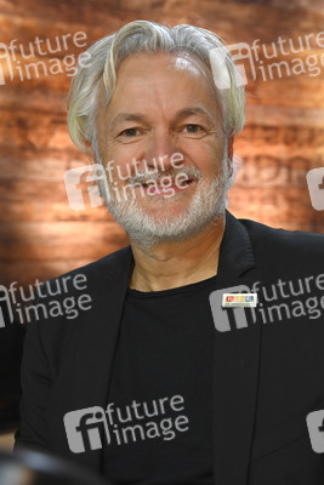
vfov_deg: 48.4
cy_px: 242
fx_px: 539
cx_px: 162
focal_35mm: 40
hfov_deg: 33.4
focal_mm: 40
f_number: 4
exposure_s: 1/200
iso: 800
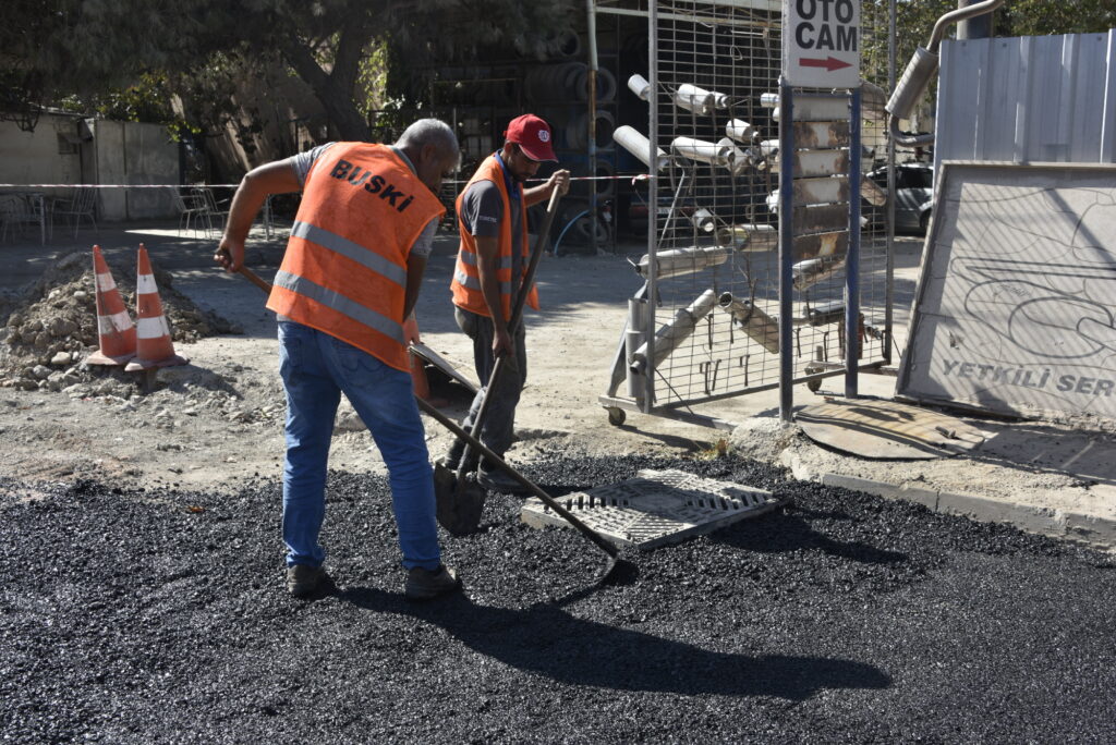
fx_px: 1303
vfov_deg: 31.9
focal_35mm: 42
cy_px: 372
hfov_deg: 46.4
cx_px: 558
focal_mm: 42
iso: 100
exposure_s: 1/100
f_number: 13
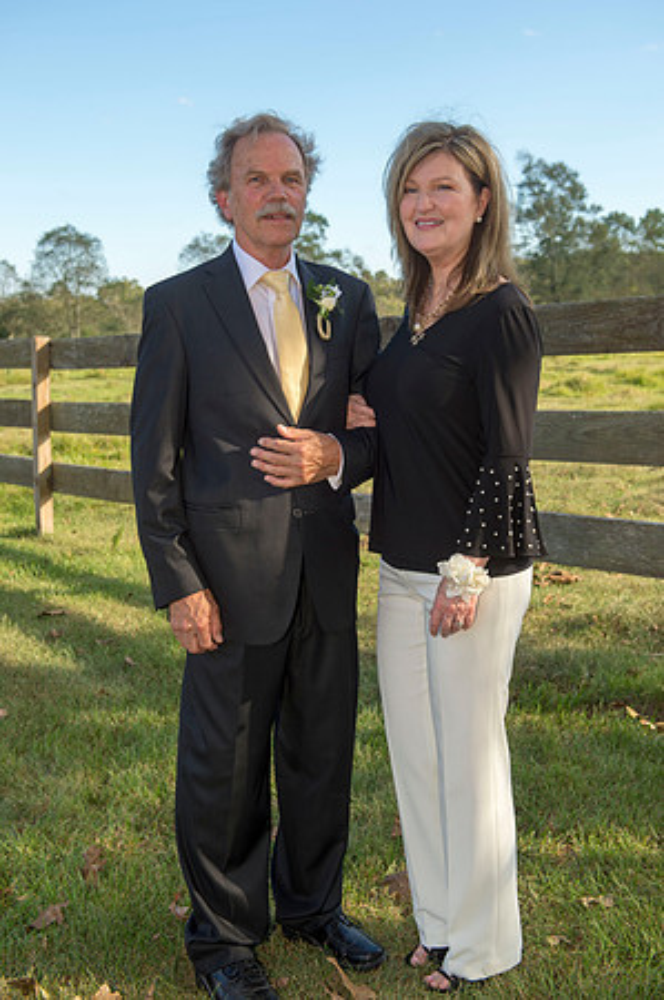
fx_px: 1248
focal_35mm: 45
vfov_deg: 43.6
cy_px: 500
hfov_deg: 29.8
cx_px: 332
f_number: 6.3
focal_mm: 45
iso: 200
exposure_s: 1/400
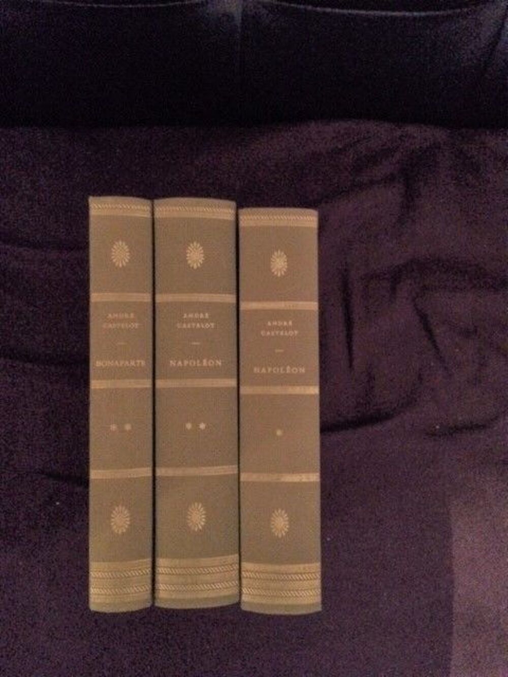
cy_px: 338
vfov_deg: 61.7
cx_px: 254
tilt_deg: -85.7
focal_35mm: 29
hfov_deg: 48.2
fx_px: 567
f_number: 2.2
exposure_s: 1/17
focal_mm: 4.15
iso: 2000
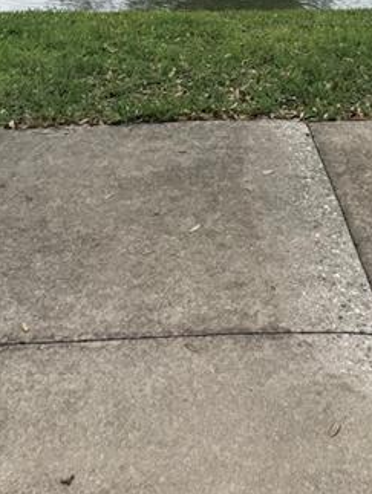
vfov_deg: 29.9
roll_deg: +0.4
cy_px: -67
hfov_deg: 25.6
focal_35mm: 57
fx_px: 815
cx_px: 240
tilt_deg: -7.8
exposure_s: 1/3953
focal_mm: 6.76
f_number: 1.78
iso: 80
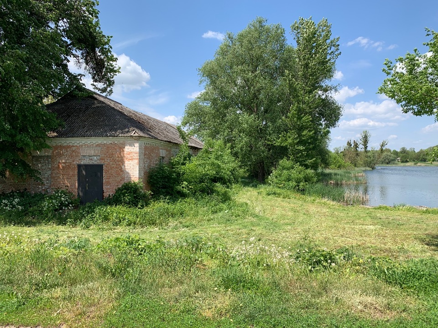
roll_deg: -0.4
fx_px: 329
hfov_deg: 67.3
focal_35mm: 26
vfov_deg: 53.1
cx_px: 219
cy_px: 164
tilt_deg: +0.9
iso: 25
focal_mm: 4.25
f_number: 1.8
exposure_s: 1/1718
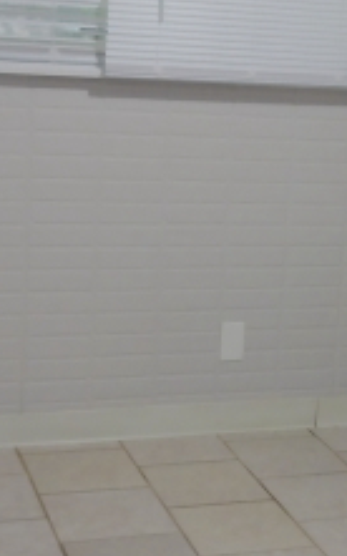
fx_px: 1257
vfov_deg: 24.9
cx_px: 308
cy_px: 247
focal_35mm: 83
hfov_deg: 15.5
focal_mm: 6.8
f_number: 2
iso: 400
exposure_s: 1/38
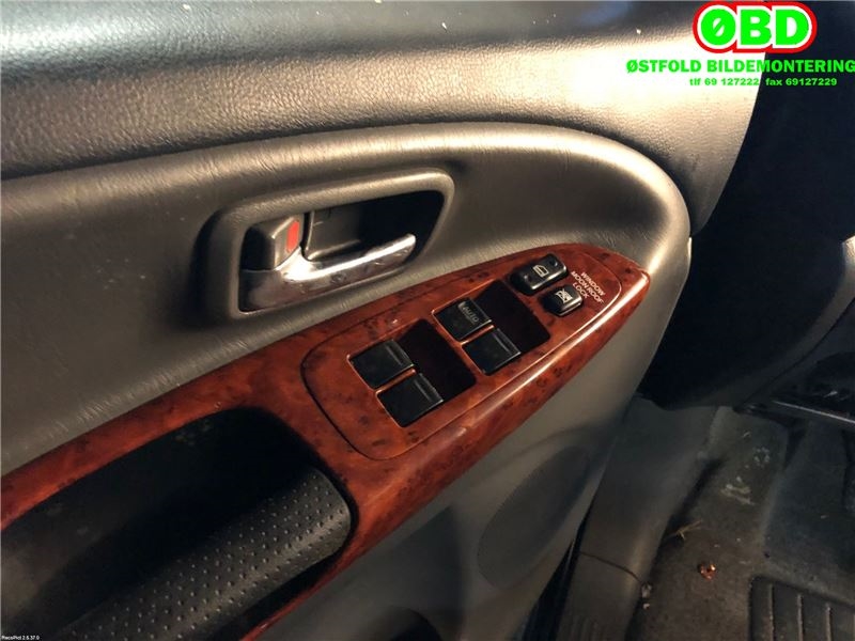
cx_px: 428
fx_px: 692
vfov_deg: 49.7
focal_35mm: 28
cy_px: 320
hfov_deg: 63.4
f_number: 1.8
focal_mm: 3.99
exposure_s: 1/4
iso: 100
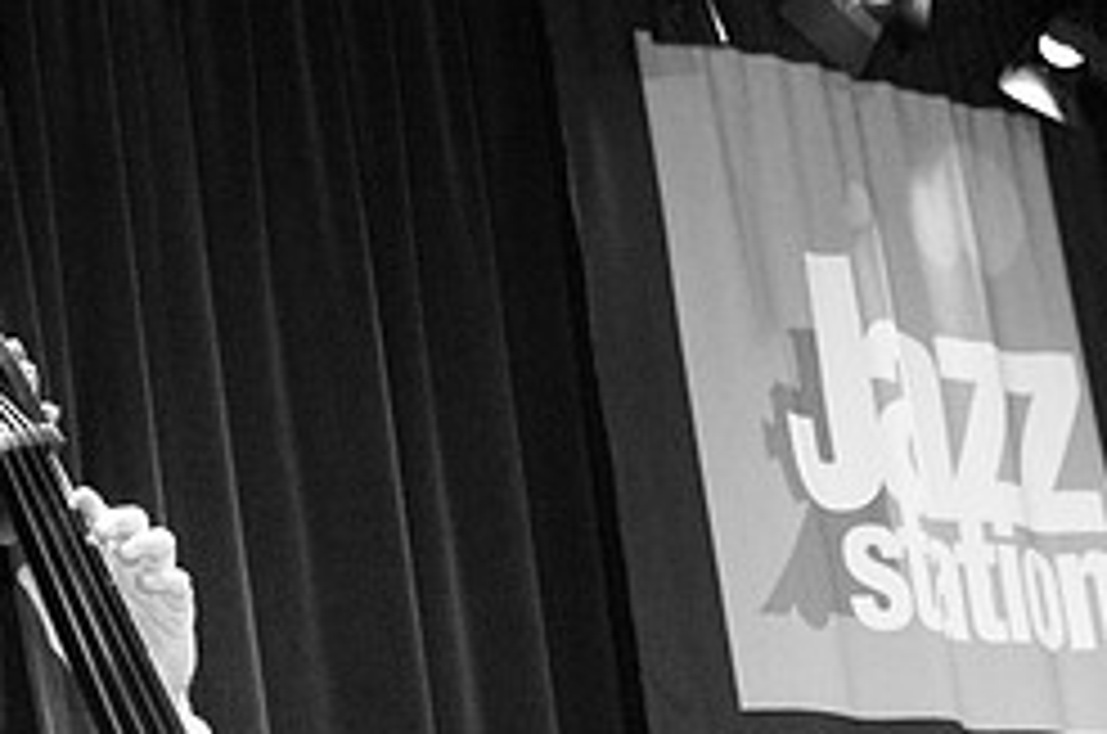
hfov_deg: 12.6
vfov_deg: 8.4
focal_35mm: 163
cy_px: 597
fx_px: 5002
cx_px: 576
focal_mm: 46
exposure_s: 1/80
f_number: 2.8
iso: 800
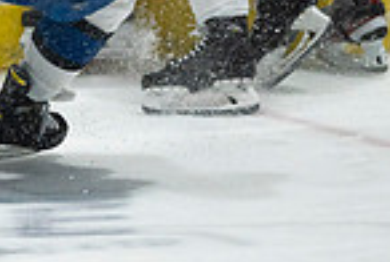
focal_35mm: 2783
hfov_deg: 0.7
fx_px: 30210
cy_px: -151
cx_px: -175
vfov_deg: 0.5
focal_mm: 600
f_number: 4
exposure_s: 1/1000
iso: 1600
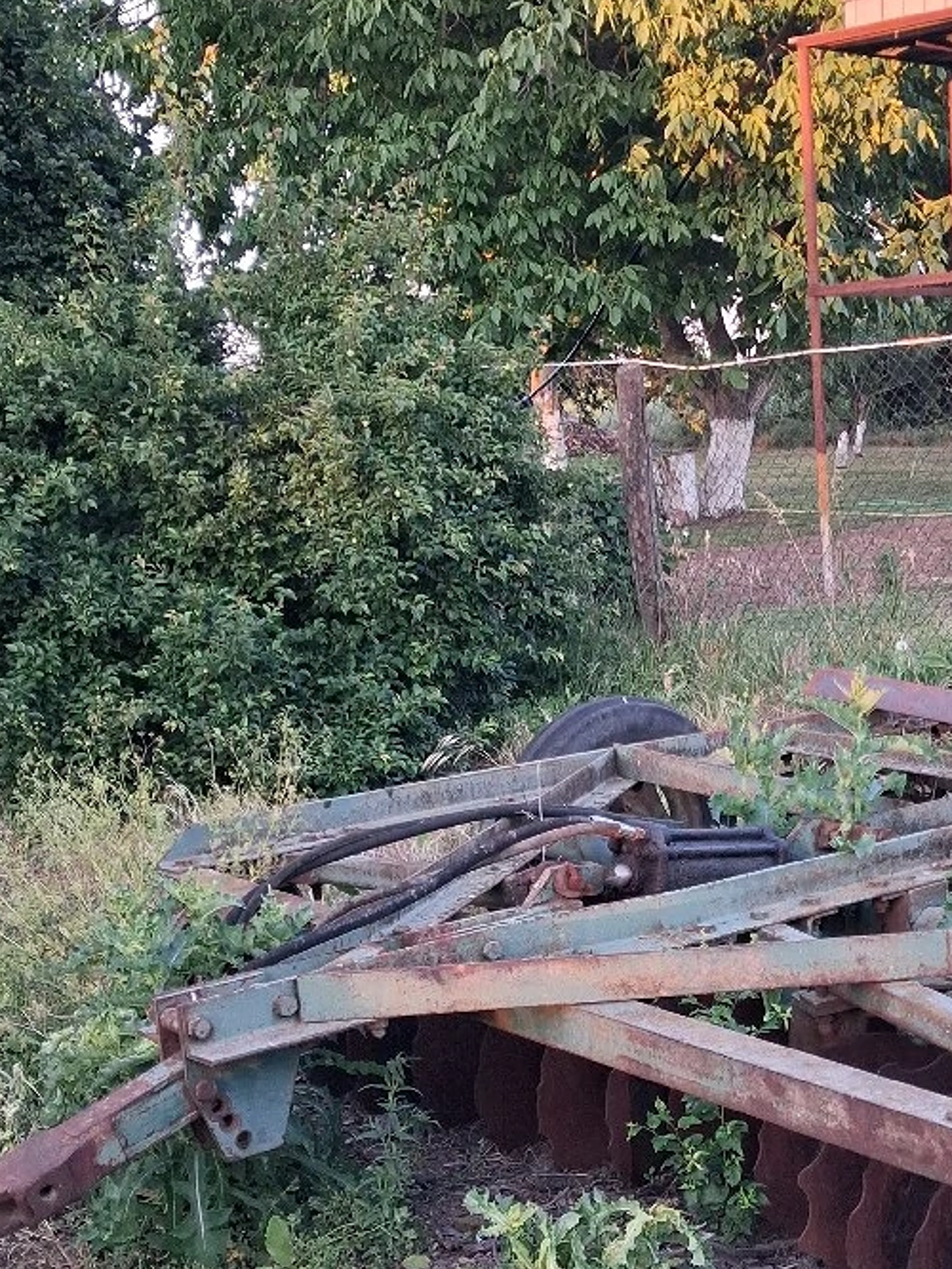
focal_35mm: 54
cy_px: 986
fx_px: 1979
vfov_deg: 34.6
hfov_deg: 26.1
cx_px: 866
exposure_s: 1/100
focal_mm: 4
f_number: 1.8
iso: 100
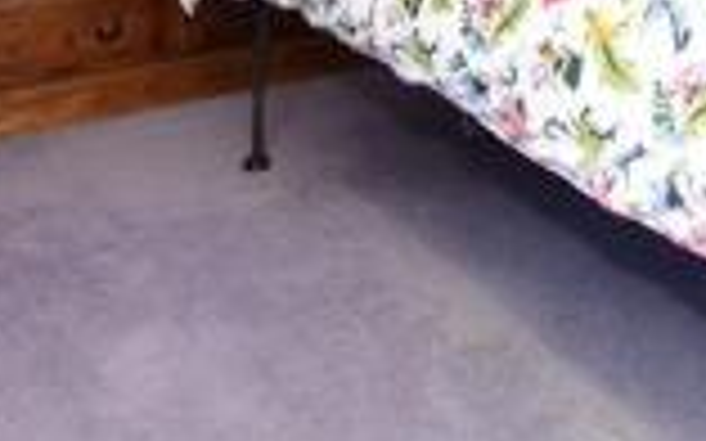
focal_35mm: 64
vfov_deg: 17.1
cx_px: 719
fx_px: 1231
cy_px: -322
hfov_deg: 29.7
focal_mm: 10
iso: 400
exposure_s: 1/30
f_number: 7.1
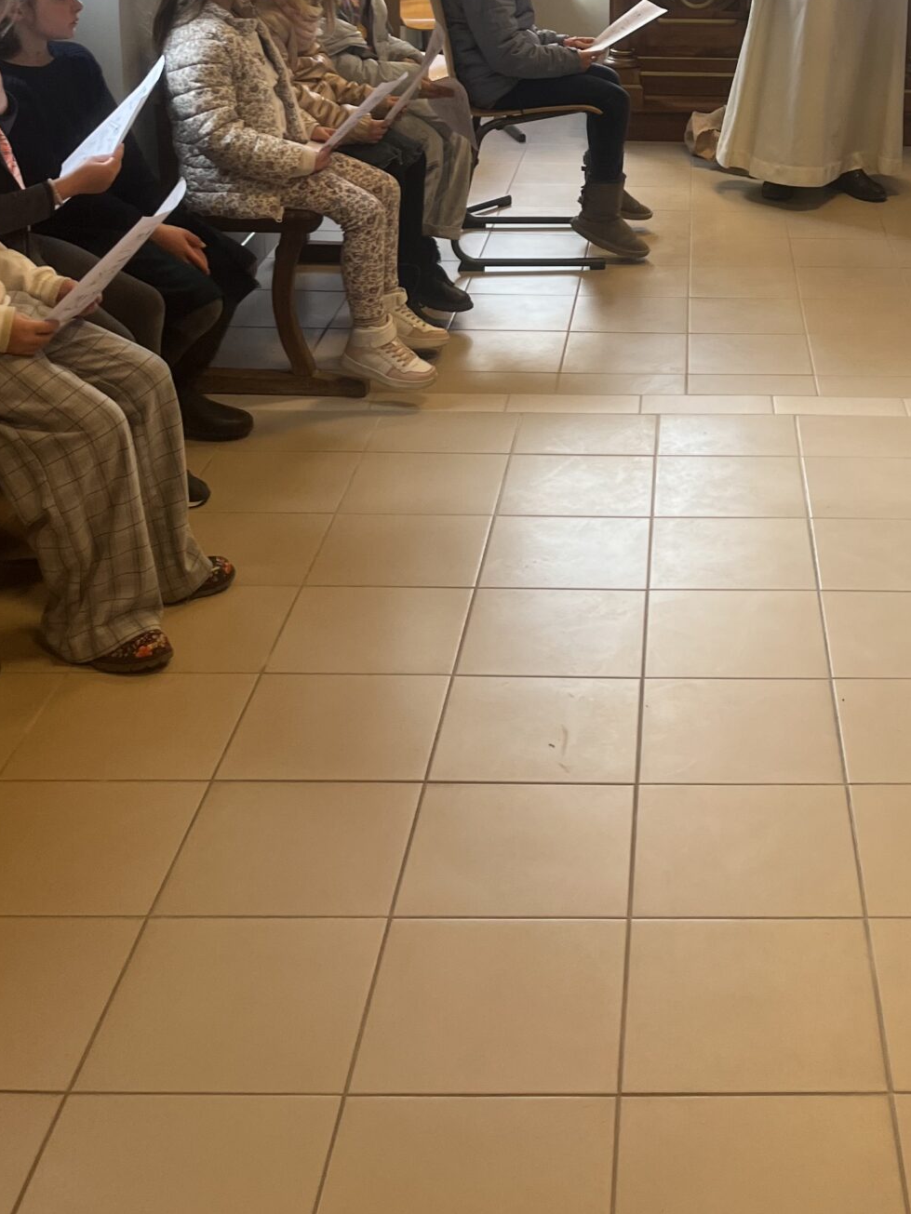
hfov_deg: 27.8
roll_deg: -1.3
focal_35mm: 51
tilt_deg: -13.4
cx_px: 764
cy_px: 106
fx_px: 1789
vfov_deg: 35.2
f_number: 1.6
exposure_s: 1/100
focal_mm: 5.1
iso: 64
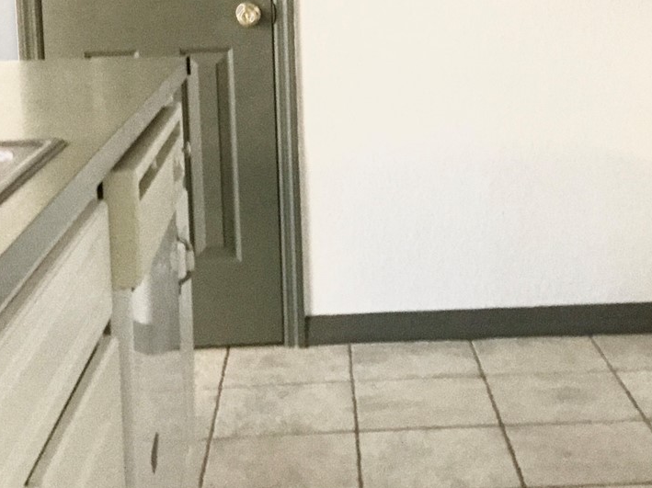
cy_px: 66
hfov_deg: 27.7
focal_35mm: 70
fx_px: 1318
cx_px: 386
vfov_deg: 20.6
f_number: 2.4
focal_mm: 3.3
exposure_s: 1/15
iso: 400
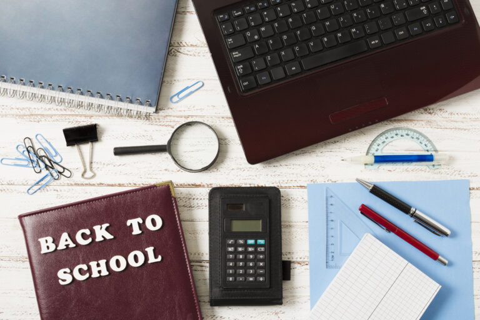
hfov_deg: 37.9
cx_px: 240
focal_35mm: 52
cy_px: 160
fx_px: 700
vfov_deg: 25.8
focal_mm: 35
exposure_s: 1/160
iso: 320
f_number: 8
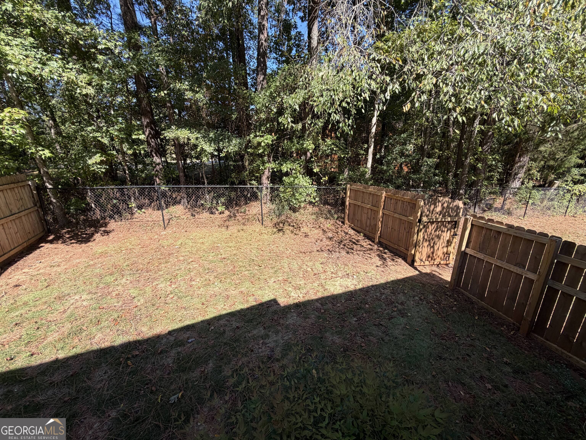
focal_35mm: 14
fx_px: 237
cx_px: 293
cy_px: 220
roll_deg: +1.3
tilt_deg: -16.5
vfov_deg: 85.7
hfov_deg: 102.1
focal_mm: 2.22
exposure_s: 1/502
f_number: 2.2
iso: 64
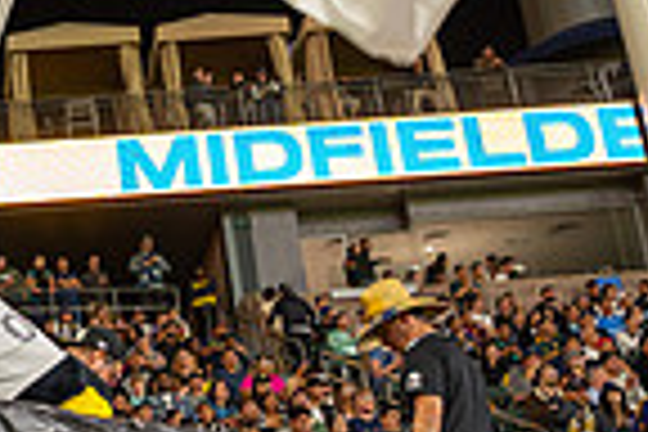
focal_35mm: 97
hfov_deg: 20.0
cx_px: -81
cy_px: 36
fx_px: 1746
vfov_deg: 14.0
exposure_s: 1/200
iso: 1400
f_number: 2.8
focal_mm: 24
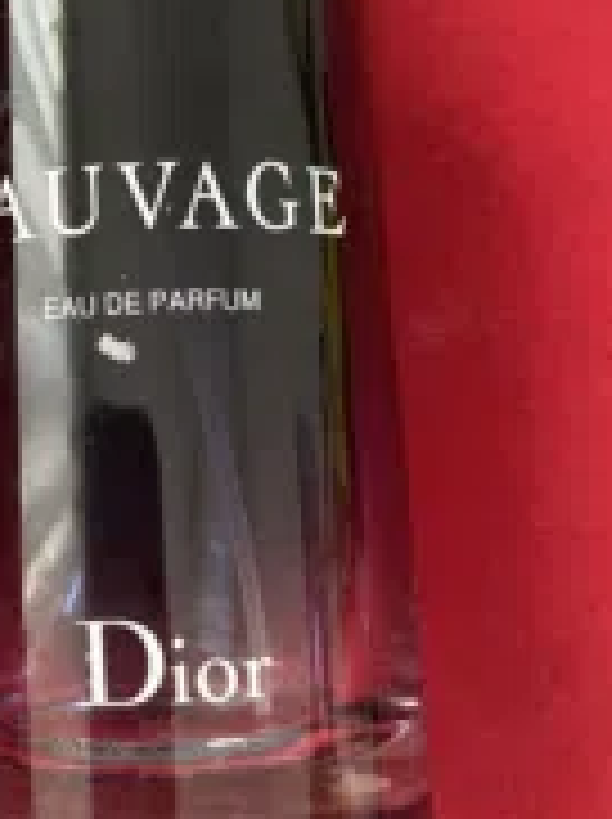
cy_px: 252
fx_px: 1300
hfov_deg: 25.8
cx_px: 76
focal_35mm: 55
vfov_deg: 34.5
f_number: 1.8
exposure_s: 1/40
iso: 500
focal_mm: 4.25
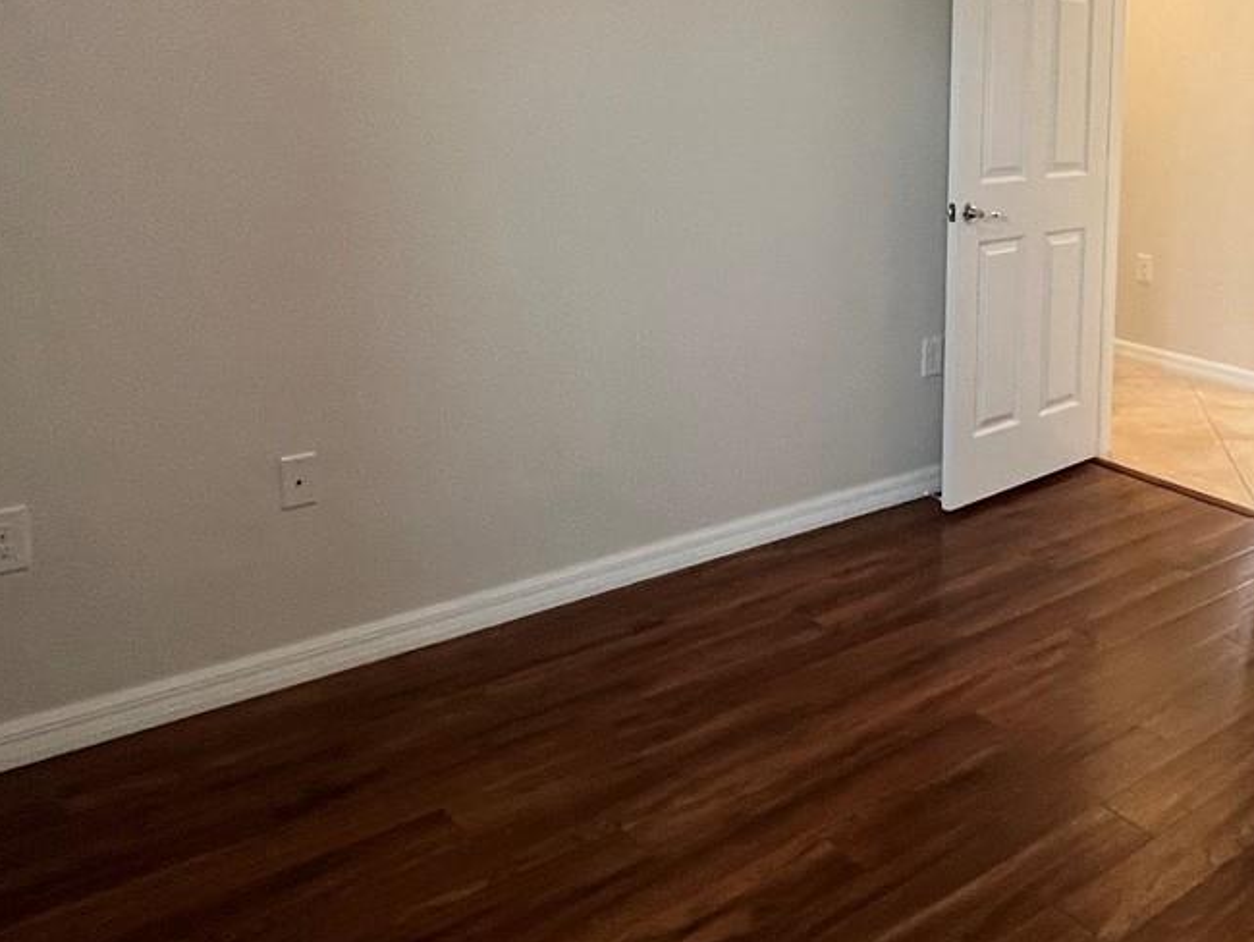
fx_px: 1160
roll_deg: -3.0
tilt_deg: -5.3
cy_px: 191
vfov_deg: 42.3
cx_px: 976
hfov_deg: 53.6
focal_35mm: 32
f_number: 1.8
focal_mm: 1.57
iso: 250
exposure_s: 1/60
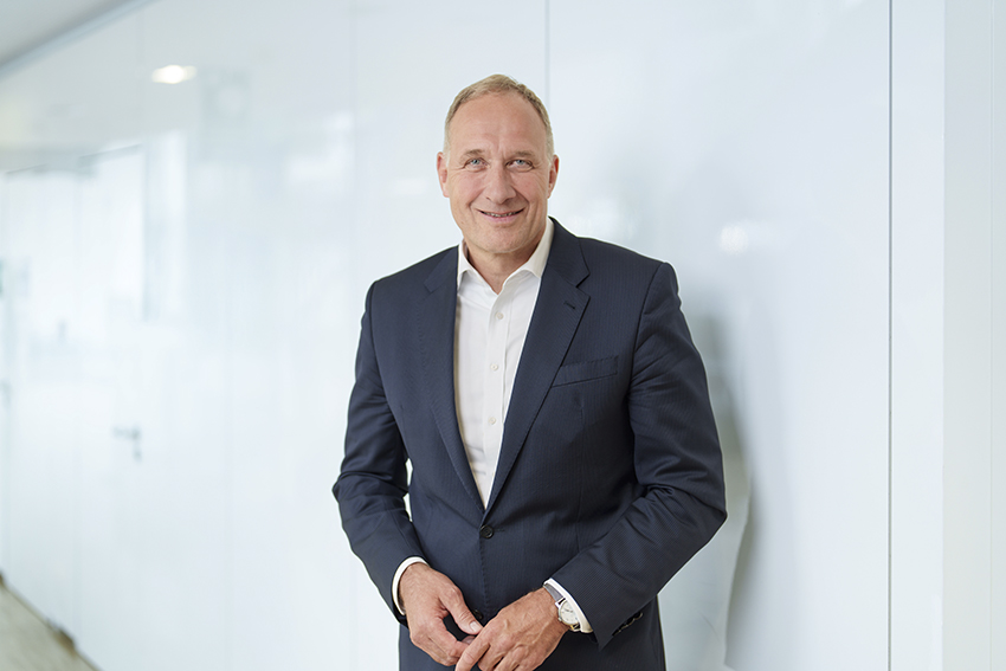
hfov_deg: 39.6
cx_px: 503
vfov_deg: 27.0
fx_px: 1397
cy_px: 336
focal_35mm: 50
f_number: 1.2
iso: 100
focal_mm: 50
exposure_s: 1/125
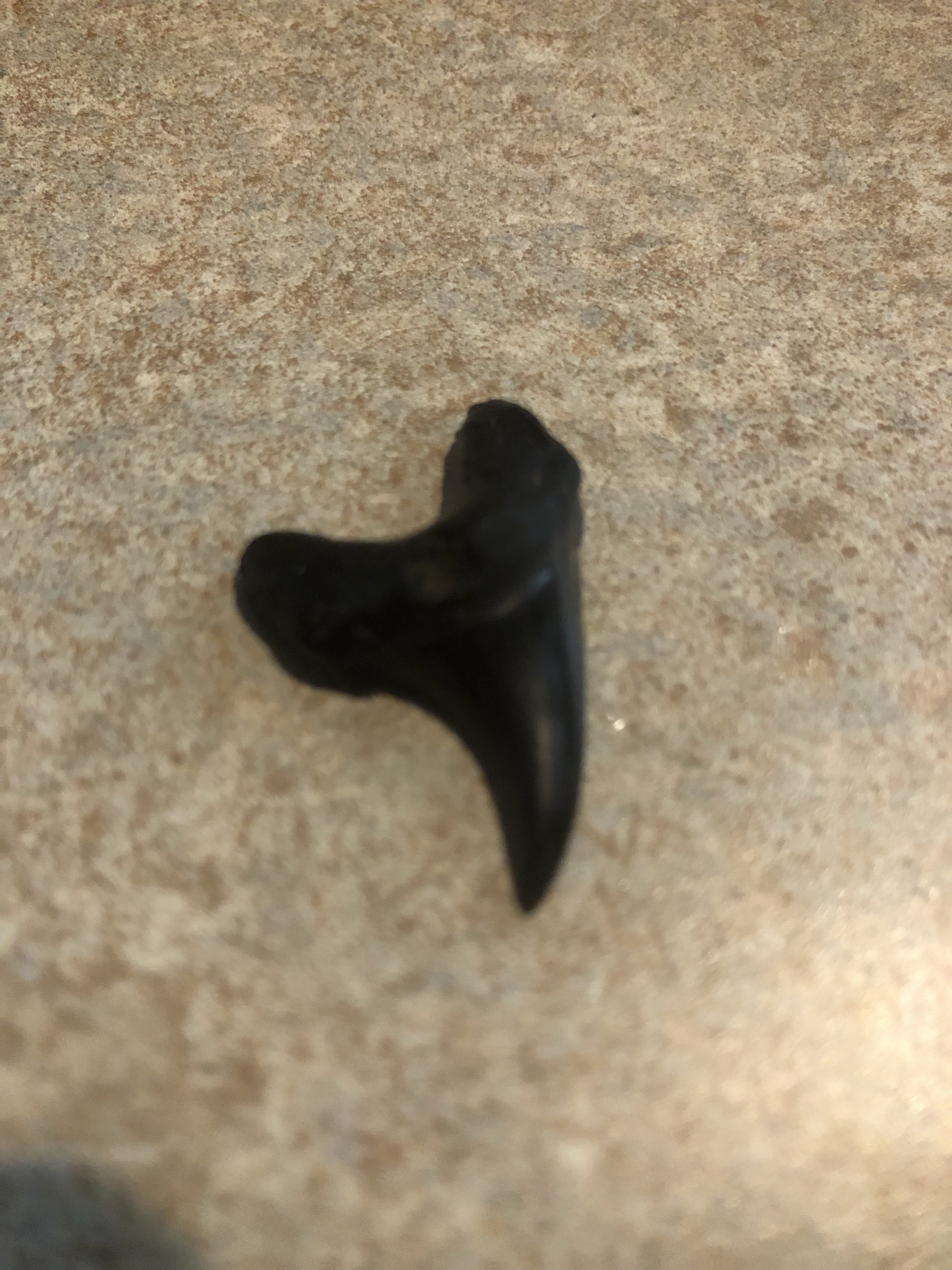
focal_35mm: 28
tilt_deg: -61.9
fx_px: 1027
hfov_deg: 49.7
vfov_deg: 63.4
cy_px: 635
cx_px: 476
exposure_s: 1/15
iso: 100
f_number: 1.8
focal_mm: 3.99
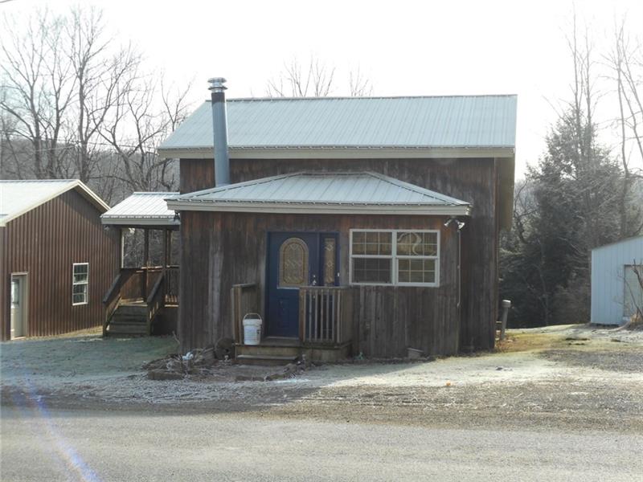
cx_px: 322
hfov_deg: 37.5
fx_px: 947
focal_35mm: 51
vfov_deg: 28.6
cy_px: 241
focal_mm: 9.1
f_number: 4.9
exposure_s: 1/160
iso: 80
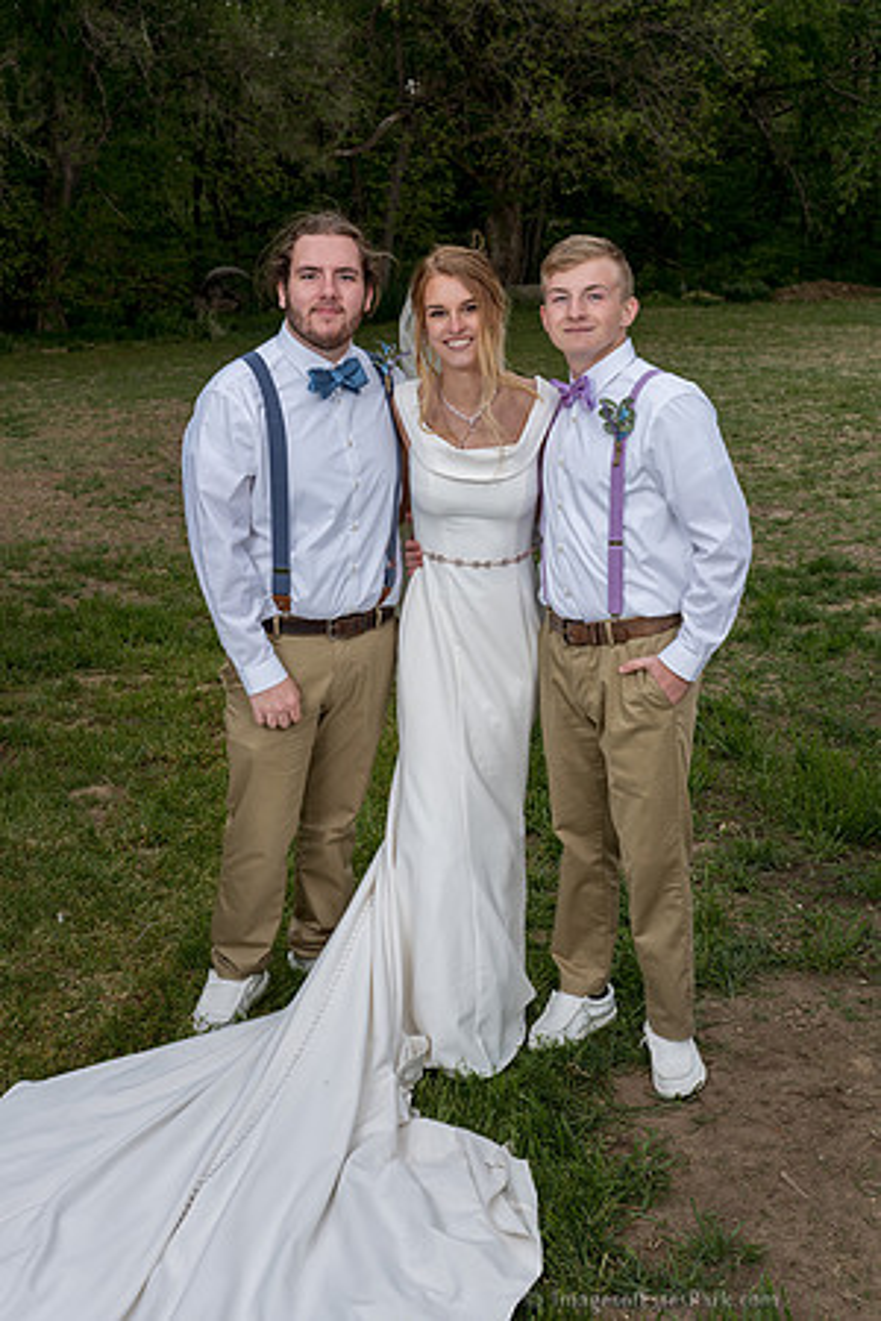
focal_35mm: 35
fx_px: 1285
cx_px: 440
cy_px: 660
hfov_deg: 37.9
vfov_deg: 54.4
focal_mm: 35
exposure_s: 1/125
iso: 100
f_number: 6.3
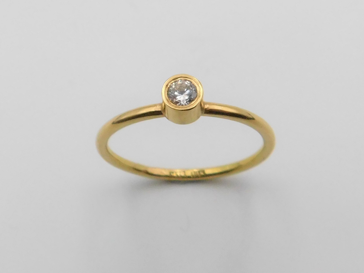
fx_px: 252
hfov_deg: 71.6
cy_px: 135
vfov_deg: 56.8
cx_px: 185
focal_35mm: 24
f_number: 3
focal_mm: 4
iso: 400
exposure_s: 1/1250
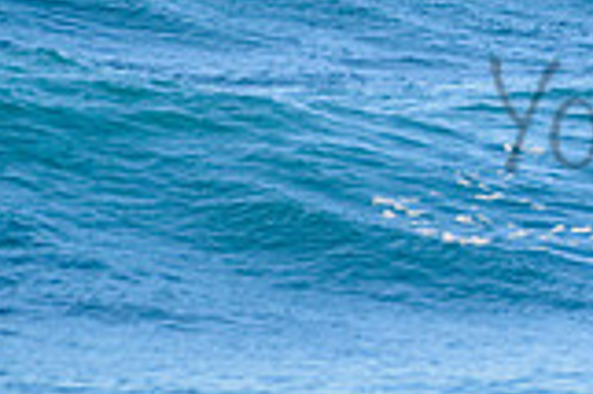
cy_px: -22
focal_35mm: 2210
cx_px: 1111
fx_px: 36366
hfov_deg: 0.9
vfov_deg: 0.6
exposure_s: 1/2000
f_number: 5.6
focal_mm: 500
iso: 320
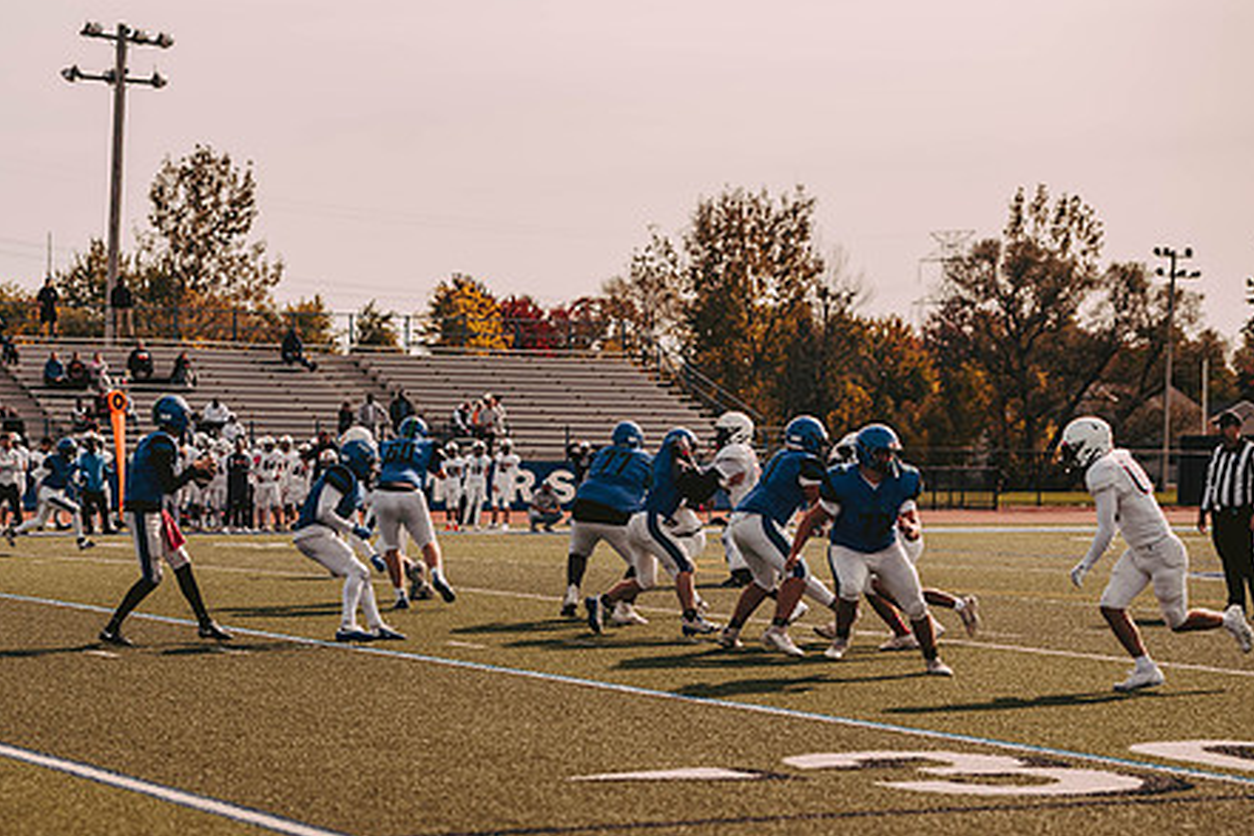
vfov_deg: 14.9
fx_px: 3204
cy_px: 505
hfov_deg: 22.1
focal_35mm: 92
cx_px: 500
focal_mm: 70
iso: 160
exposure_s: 1/3200
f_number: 2.8
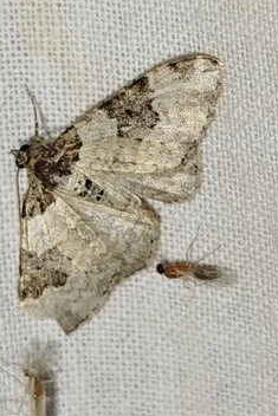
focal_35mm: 136
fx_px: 1574
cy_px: 202
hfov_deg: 10.1
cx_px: 161
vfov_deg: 15.1
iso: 80
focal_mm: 5.31
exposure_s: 1/50
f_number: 1.7
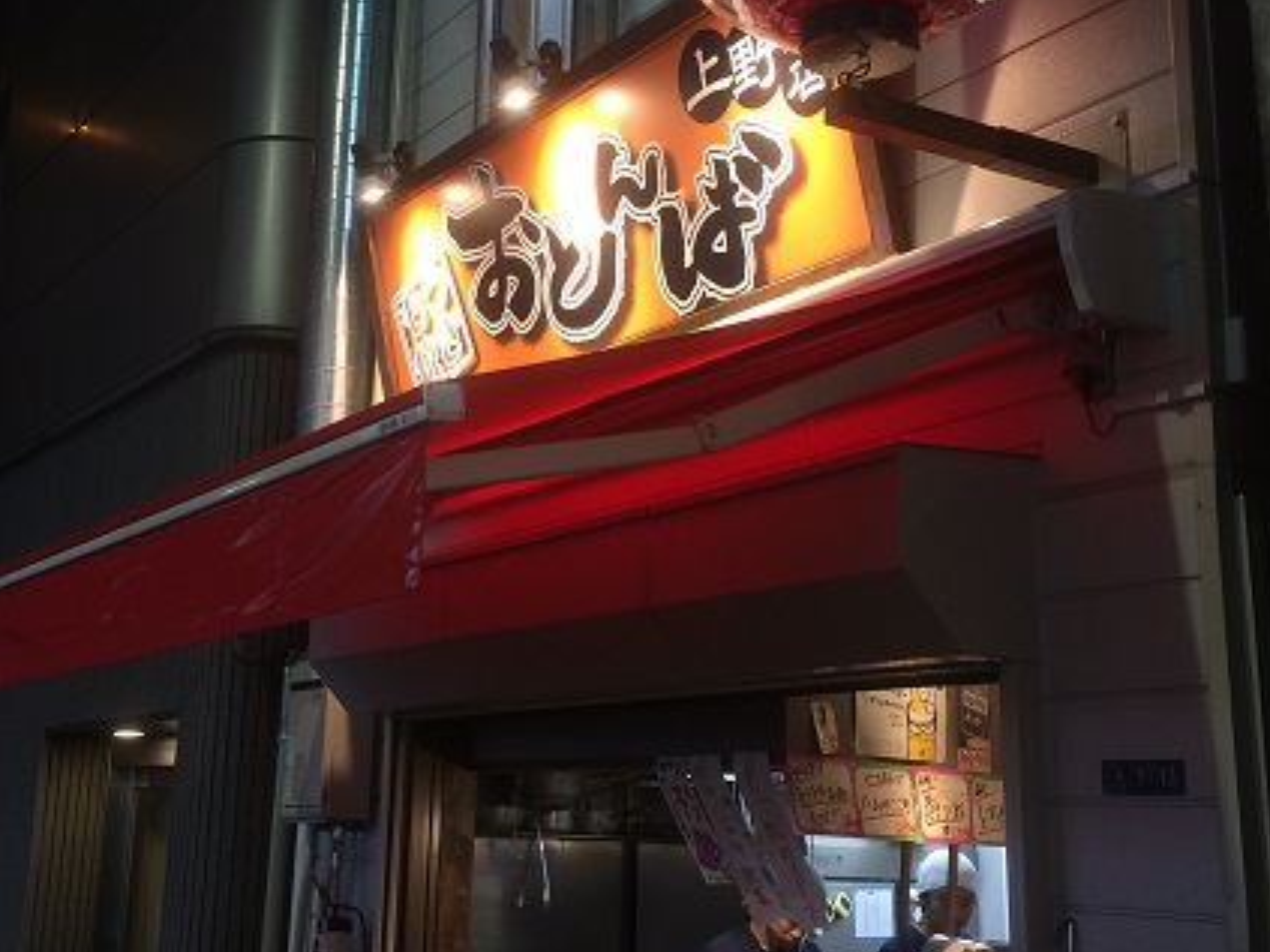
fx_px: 1761
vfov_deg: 30.2
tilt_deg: +14.8
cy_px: 374
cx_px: 519
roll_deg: -2.8
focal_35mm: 48
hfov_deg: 39.5
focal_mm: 4.15
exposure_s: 1/30
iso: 64
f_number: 2.2
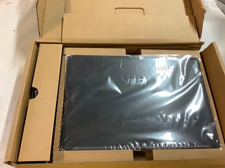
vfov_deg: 44.2
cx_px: 116
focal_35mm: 32
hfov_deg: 56.8
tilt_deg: -57.9
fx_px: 208
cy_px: 86
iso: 250
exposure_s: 1/50
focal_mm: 3.3
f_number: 2.4
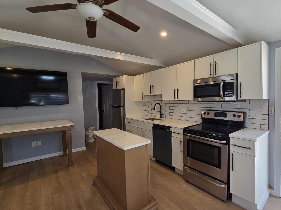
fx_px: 130
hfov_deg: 93.8
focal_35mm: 16
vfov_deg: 78.1
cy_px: 104
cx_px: 161
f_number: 2.2
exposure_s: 1/120
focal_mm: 2.2
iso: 64
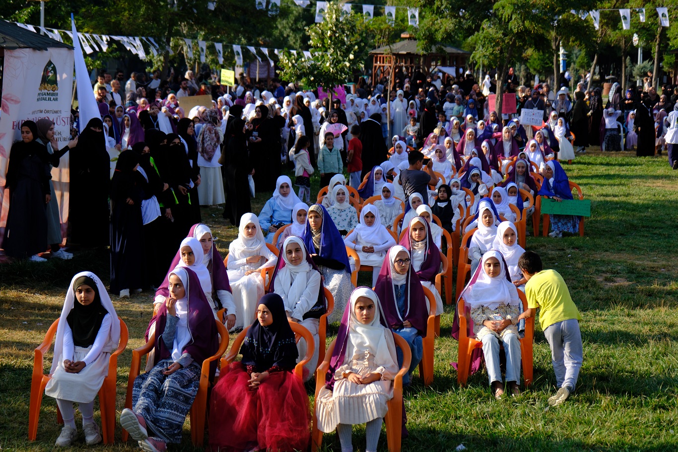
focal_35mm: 79
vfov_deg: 17.3
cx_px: 339
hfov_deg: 25.7
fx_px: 1487
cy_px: 226
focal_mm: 52.4
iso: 320
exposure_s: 1/1250
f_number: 4
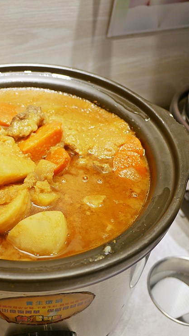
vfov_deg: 49.4
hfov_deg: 28.4
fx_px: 365
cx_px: 35
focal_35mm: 41
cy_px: 169
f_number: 2.5
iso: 200
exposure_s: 1/100
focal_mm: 14
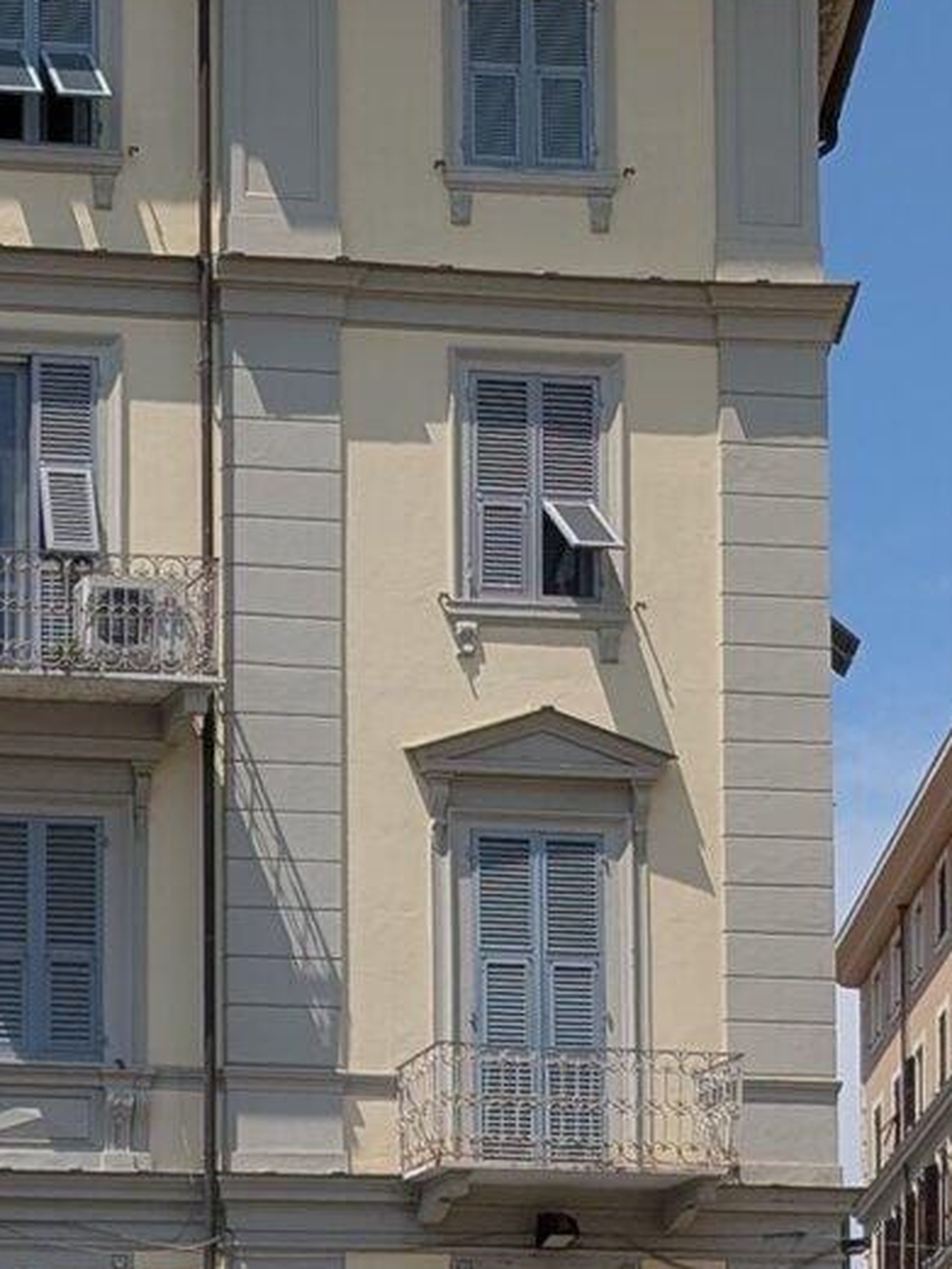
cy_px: 1841
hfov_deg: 11.6
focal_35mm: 118
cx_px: -794
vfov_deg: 15.5
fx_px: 4325
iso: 21
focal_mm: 6.9
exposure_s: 1/1938
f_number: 1.68
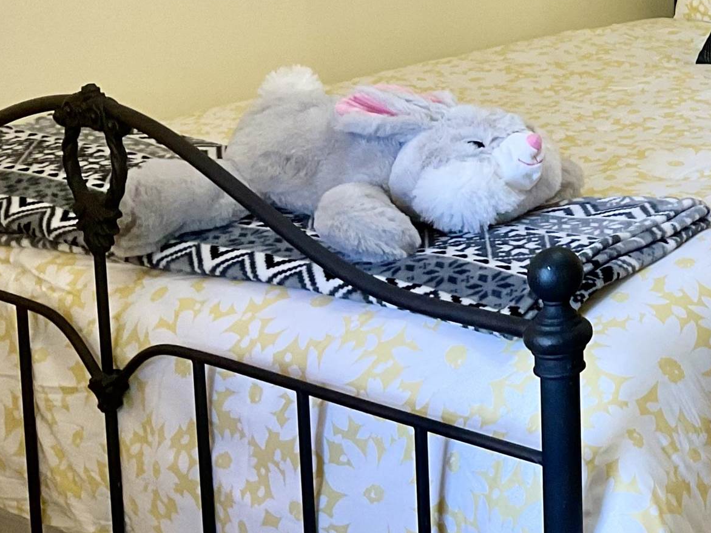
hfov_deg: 23.2
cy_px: 0
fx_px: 1561
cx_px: 879
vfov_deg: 18.9
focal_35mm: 76
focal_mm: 3
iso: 64
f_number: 1.8
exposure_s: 1/60
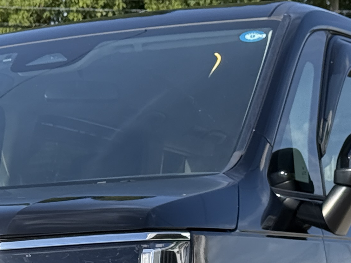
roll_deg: +0.2
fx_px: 1774
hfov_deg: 11.3
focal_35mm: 175
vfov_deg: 8.4
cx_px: 57
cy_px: 300
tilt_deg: +1.4
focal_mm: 6.76
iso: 100
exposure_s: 1/3096
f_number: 1.78
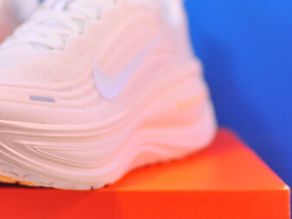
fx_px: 1434
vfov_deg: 8.7
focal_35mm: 170
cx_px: -6
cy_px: 6
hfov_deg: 11.5
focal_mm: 50
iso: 250
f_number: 2
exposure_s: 1/320
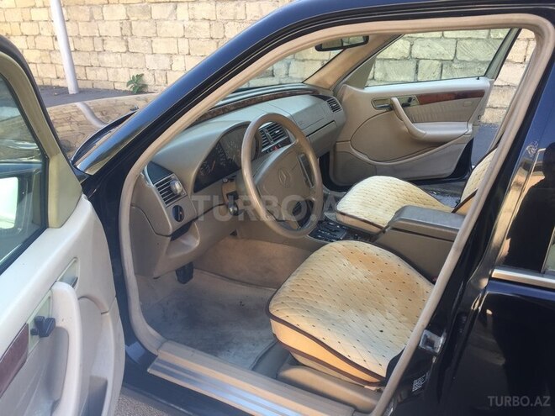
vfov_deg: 48.2
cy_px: 208
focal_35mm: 29
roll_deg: +0.0
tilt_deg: -23.6
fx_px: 465
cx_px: 278
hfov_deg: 61.7
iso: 32
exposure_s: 1/106
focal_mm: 4.15
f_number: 2.2
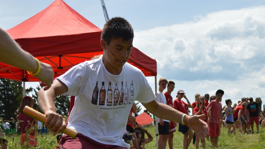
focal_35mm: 73
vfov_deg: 16.4
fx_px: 513
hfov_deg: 28.8
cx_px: 174
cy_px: 110
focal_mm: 32
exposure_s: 1/800
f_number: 4.8
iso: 100
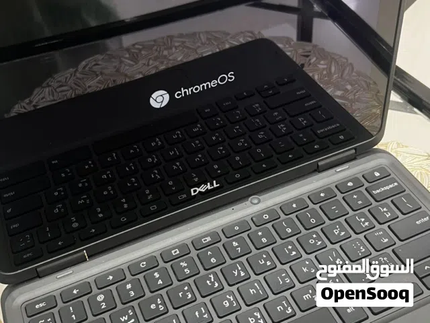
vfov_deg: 53.1
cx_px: 215
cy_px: 162
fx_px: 323
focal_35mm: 26
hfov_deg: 67.3
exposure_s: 1/33
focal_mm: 5.7
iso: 500
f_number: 1.5
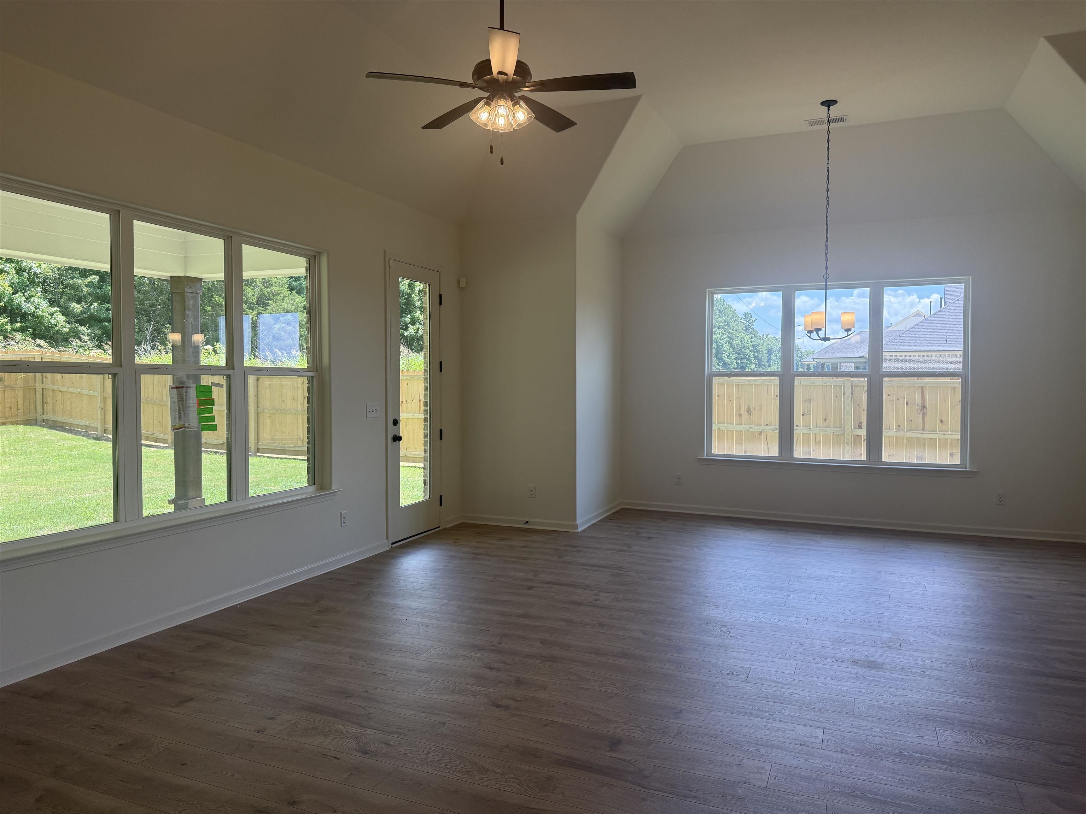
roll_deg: -0.6
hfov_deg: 71.6
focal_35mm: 24
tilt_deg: +0.1
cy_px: 407
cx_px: 543
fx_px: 753
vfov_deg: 56.8
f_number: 1.78
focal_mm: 6.76
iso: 100
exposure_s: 1/501
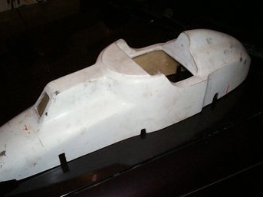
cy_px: 104
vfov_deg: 34.3
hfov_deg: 44.8
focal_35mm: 42
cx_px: 119
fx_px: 319
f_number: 4.5
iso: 140
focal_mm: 5.9
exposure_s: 1/64
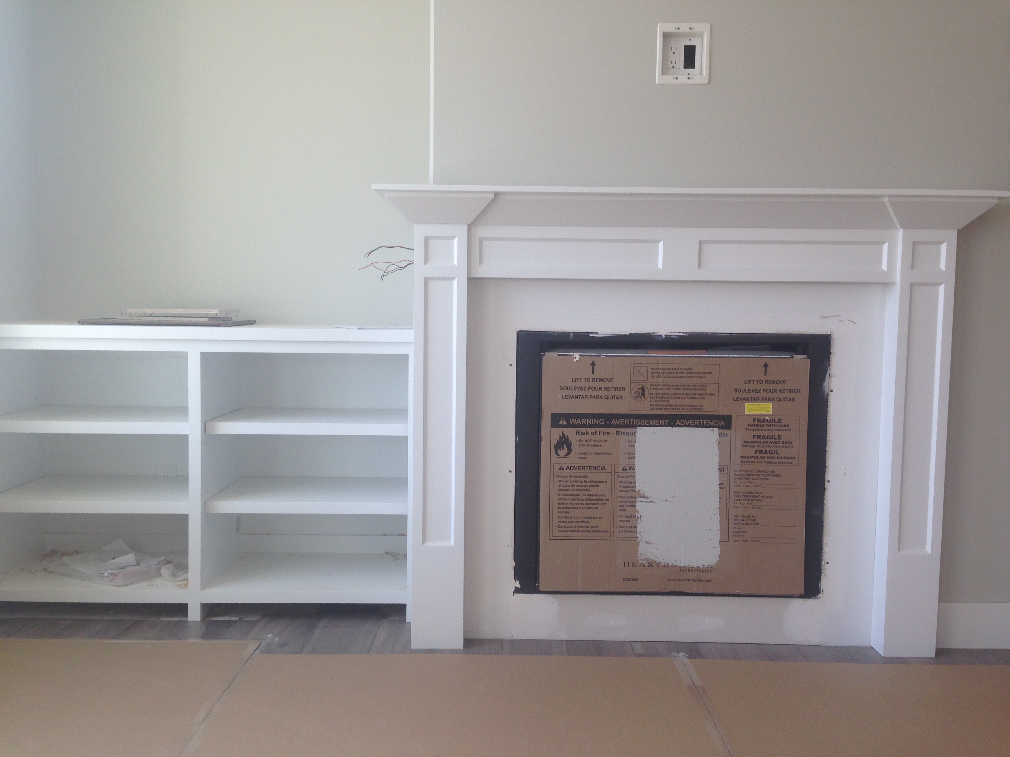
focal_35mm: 33
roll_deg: -1.2
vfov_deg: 42.9
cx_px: 505
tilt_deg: -4.1
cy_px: 378
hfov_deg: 55.4
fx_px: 963
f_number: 2.4
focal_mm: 4.12
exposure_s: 1/127
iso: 50
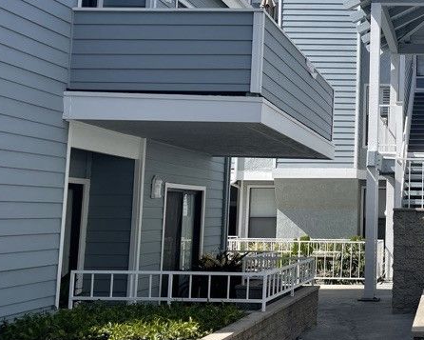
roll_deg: -1.2
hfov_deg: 30.9
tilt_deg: +6.4
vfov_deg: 27.0
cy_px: 122
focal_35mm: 56
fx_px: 703
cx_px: 434
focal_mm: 5.1
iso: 32
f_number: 1.6
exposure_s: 1/3344
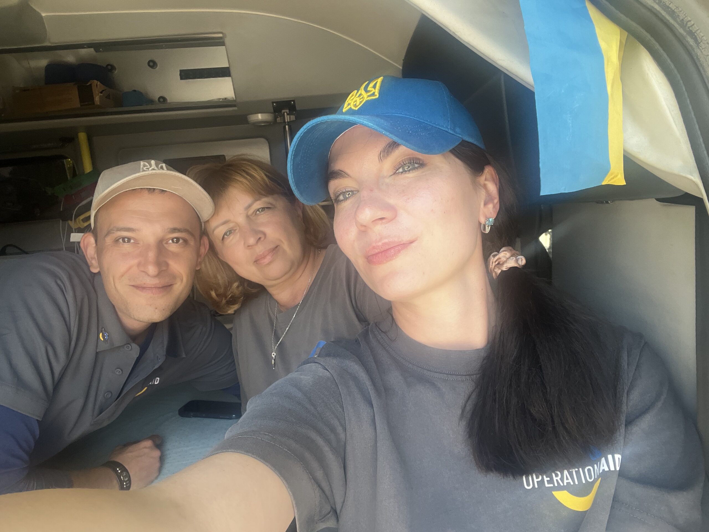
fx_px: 471
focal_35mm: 23
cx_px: 354
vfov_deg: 58.9
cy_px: 266
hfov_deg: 73.9
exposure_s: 1/121
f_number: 2.2
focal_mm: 2.71
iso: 40
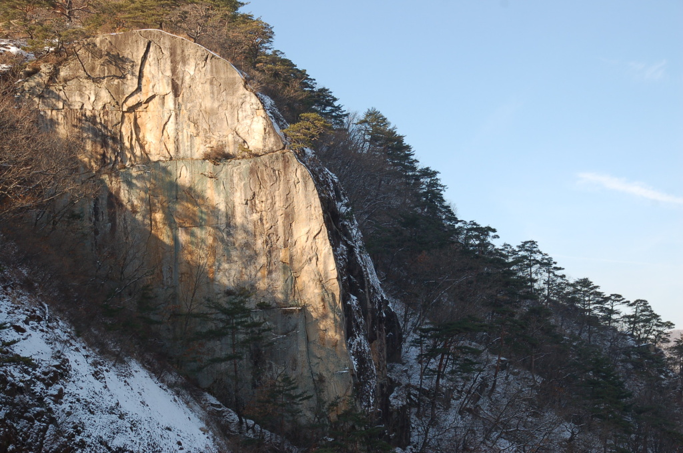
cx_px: 342
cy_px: 226
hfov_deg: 33.5
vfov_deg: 22.5
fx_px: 1136
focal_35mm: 60
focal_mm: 40
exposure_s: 1/200
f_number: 8
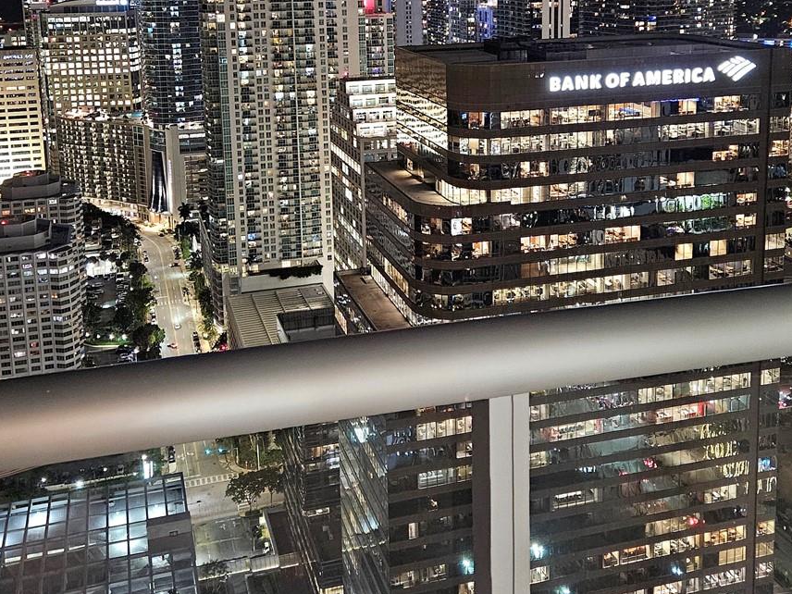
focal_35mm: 43
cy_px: 109
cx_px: 397
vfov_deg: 32.6
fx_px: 984
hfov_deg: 43.9
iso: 800
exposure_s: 1/24
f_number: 1.8
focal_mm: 5.4
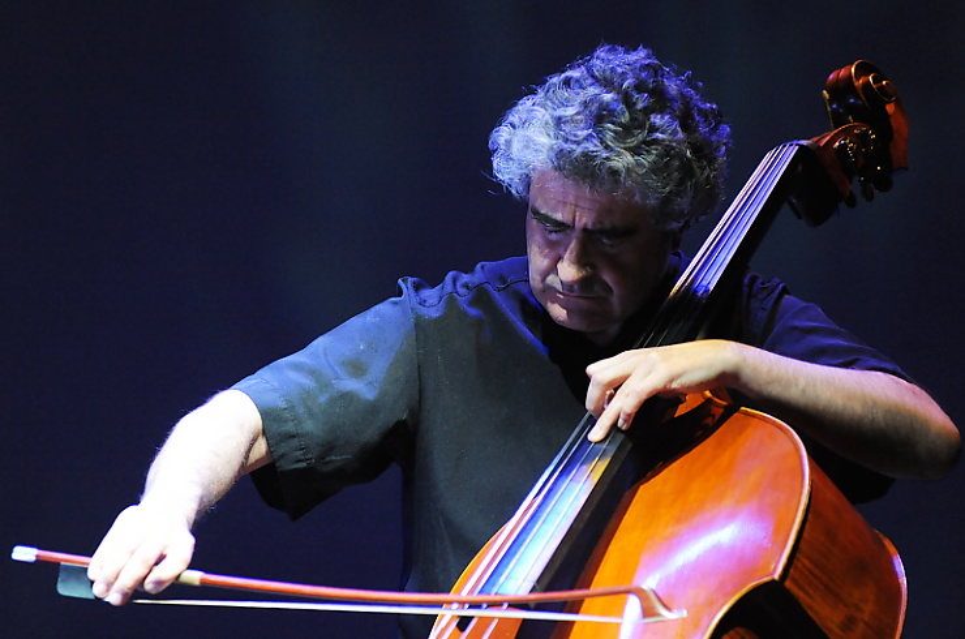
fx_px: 4948
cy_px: 320
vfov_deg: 7.4
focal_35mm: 185
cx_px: 482
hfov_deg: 11.1
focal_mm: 185
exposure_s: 1/250
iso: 4000
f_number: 4
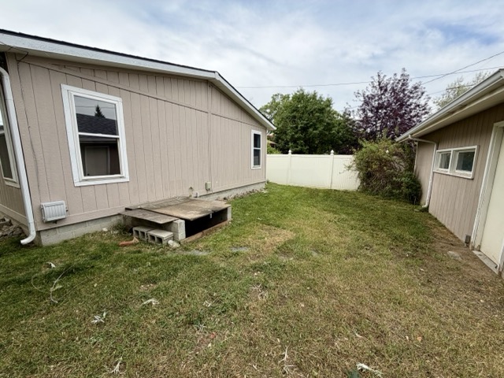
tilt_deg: -9.4
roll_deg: -0.1
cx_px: 252
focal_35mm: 14
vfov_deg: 85.7
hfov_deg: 102.1
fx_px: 204
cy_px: 189
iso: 40
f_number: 2.2
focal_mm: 2.22
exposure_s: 1/770
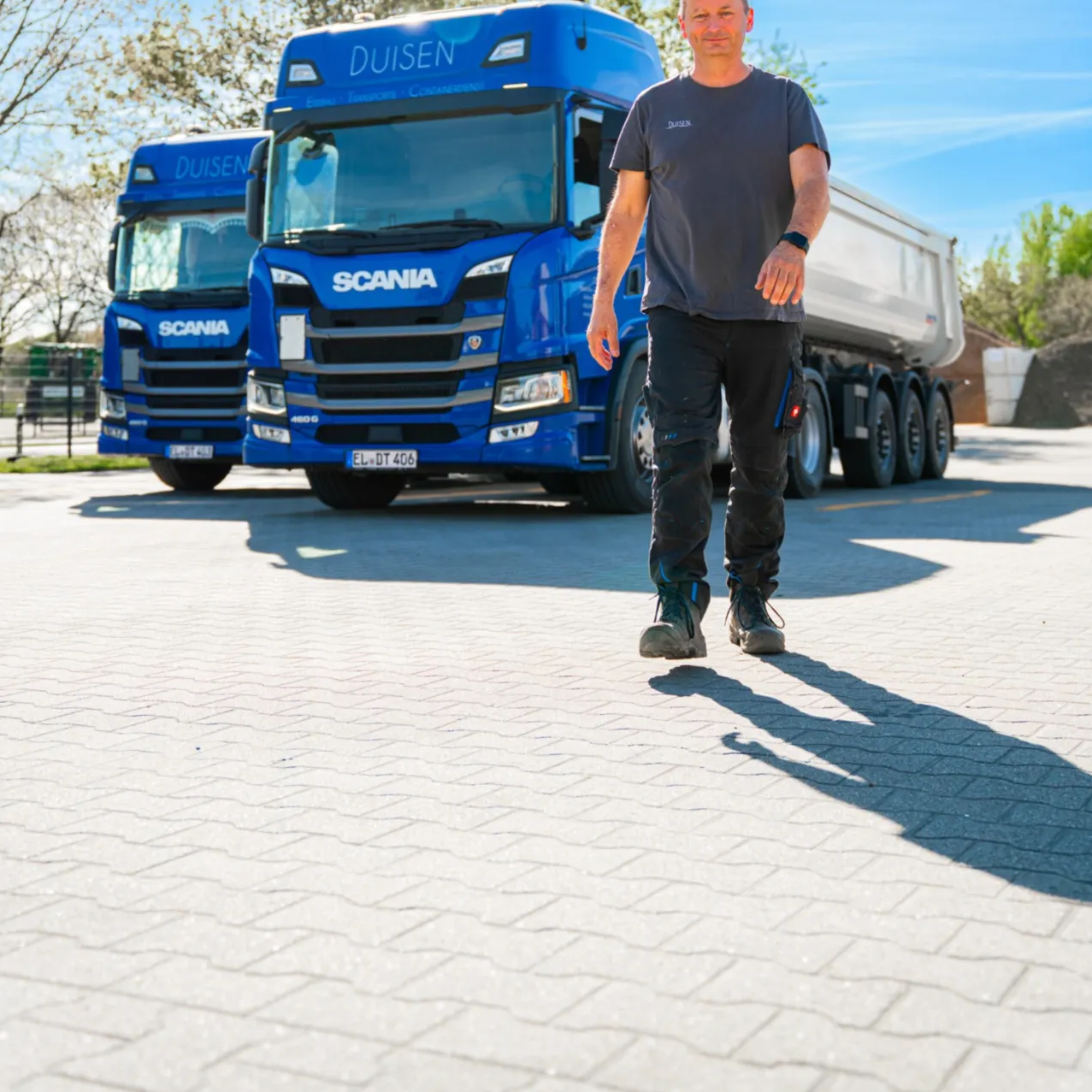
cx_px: 543
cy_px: 286
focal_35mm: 48
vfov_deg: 34.7
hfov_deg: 35.4
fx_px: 1713
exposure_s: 1/1000
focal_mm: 37
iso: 100
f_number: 2.8
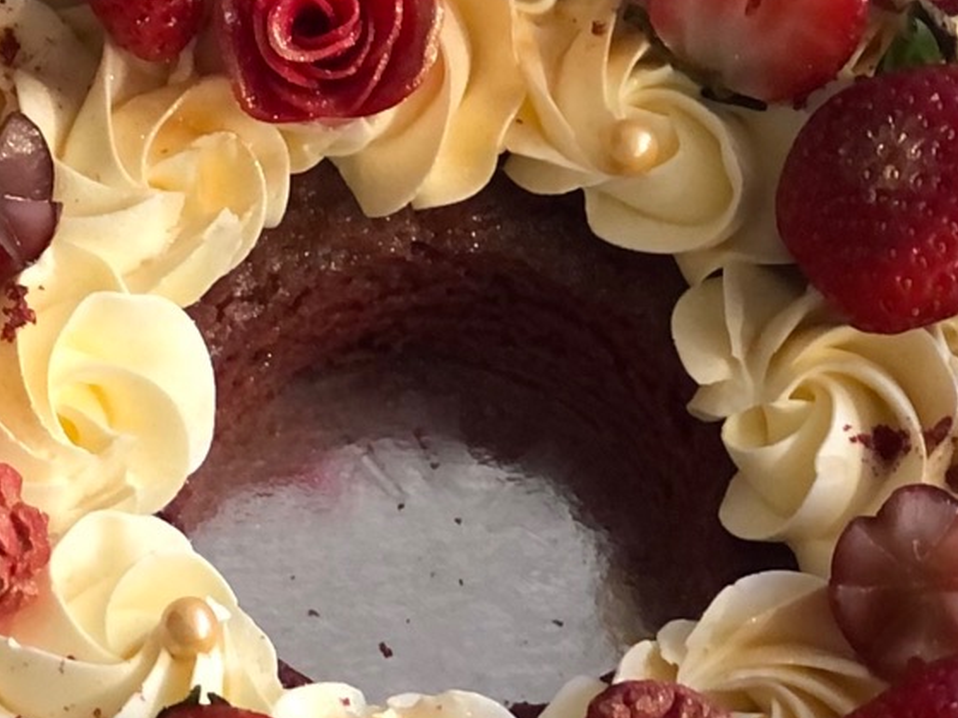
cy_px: 440
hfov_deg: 9.3
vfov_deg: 7.1
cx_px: -391
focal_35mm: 209
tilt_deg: -62.5
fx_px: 5783
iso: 160
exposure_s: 1/33
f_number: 2.8
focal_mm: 6.6
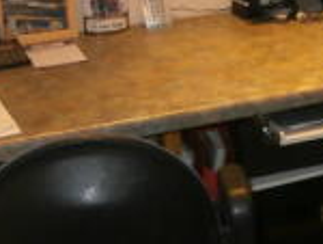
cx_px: 363
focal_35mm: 101
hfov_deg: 18.6
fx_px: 944
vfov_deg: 14.6
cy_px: 33
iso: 200
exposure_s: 1/30
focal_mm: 4.7
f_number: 2.8
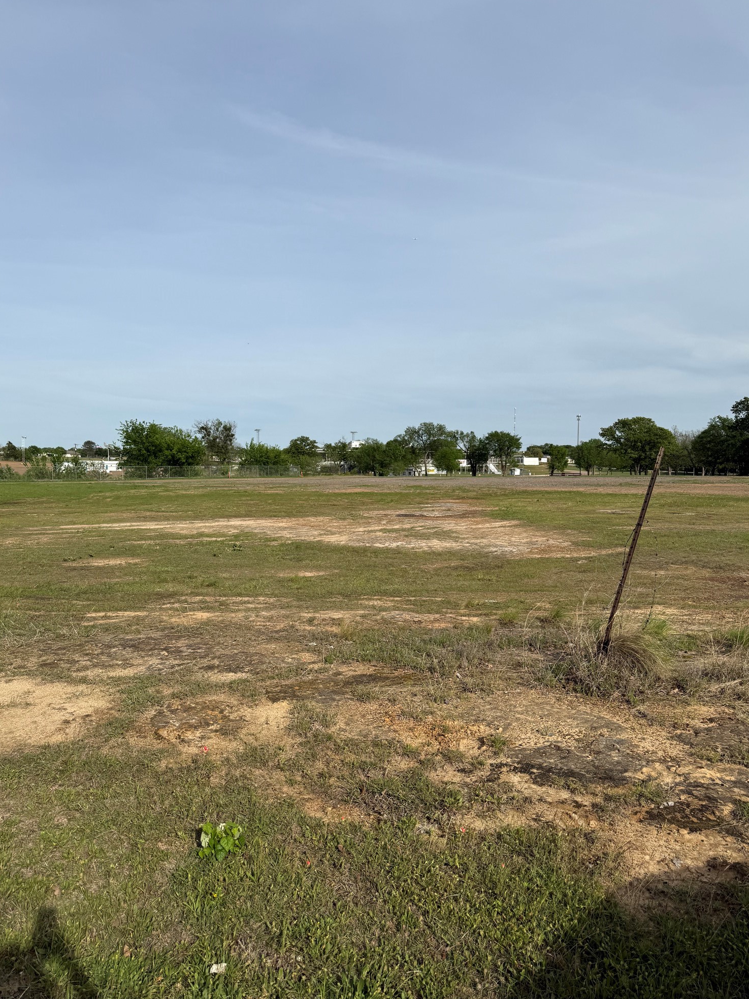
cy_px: 507
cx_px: 370
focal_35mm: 25
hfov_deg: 54.9
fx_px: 721
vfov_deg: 69.4
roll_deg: -0.6
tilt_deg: -2.4
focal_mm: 6.76
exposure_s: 1/6711
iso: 80
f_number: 1.78
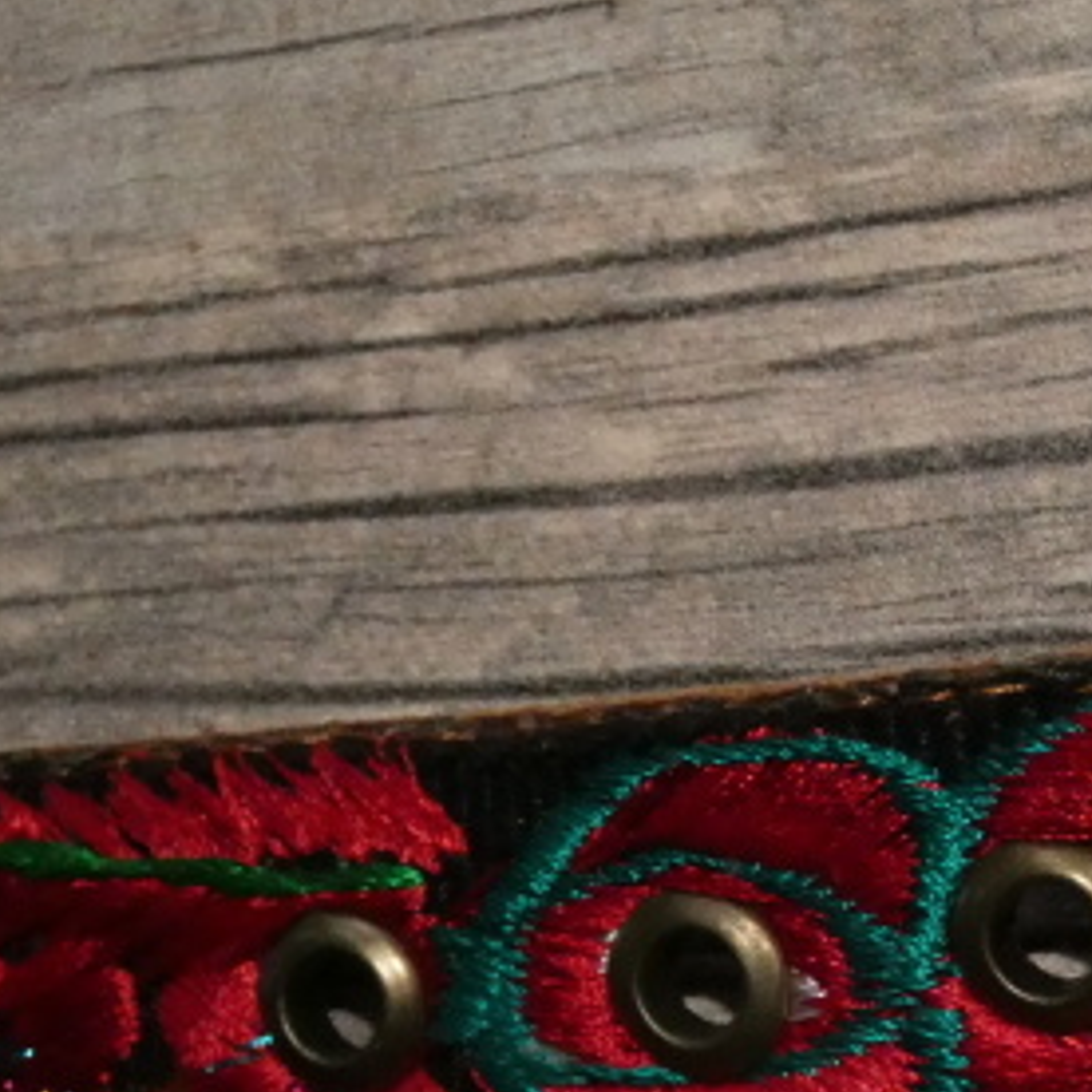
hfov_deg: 20.4
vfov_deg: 20.9
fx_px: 2927
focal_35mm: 82
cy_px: 863
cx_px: 1112
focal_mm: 5.8
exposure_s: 1/60
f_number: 3.4
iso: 800
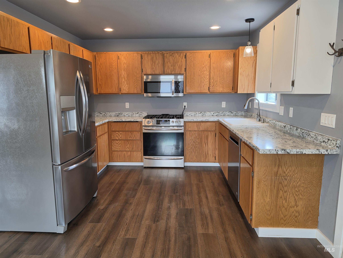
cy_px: 129
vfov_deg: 58.9
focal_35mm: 23
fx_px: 228
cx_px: 172
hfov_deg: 73.9
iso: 80
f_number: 1.4
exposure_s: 1/120
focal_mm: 6.5
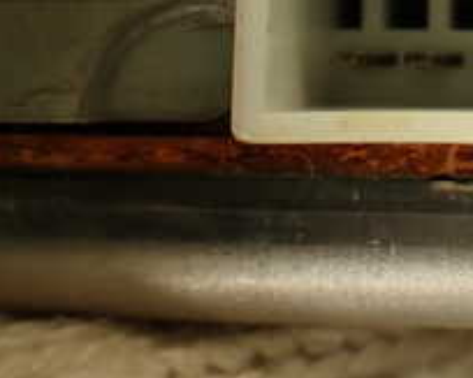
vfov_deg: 16.3
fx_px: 1287
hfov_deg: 19.8
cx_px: 543
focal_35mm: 92
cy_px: -21
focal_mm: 5.79
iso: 125
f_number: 2.4
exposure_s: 1/60
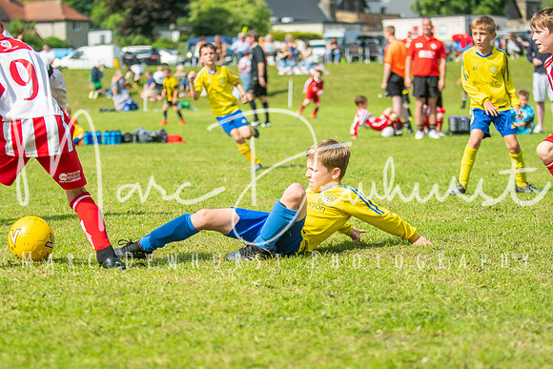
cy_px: 184
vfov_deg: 13.0
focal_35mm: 105
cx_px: 276
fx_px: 1613
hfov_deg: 19.5
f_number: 3.2
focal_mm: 70
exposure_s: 1/2500
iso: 250
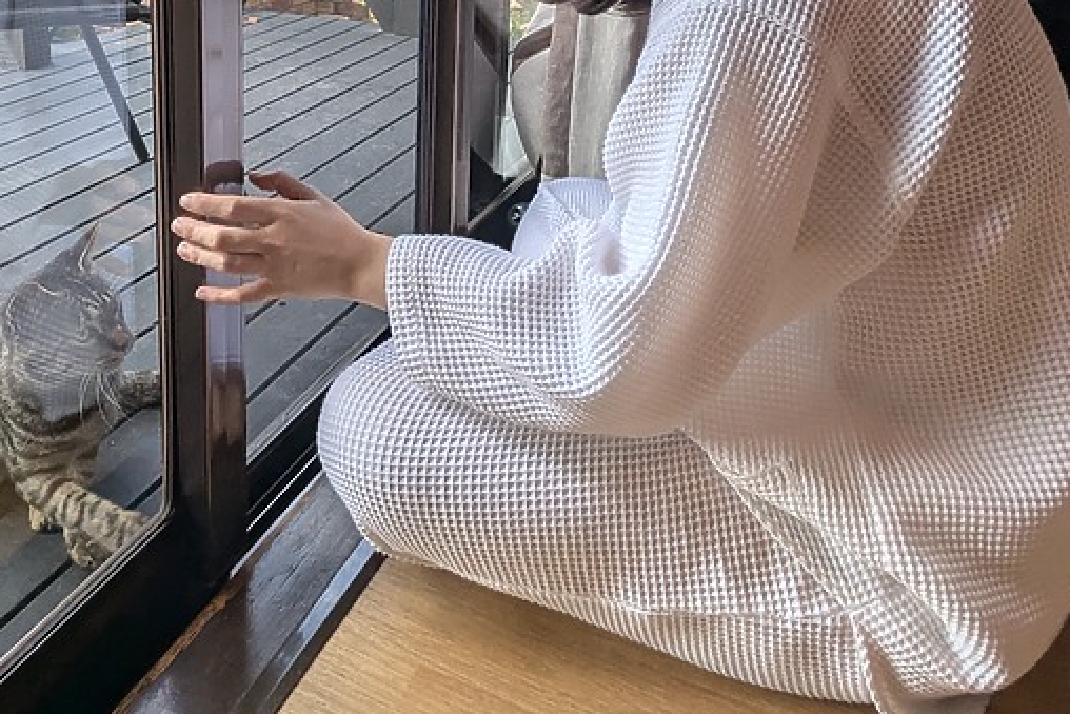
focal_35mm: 34
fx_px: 1011
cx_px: 322
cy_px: 0
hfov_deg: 54.2
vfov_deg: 35.2
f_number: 2.2
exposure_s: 1/145
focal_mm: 2.35
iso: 28
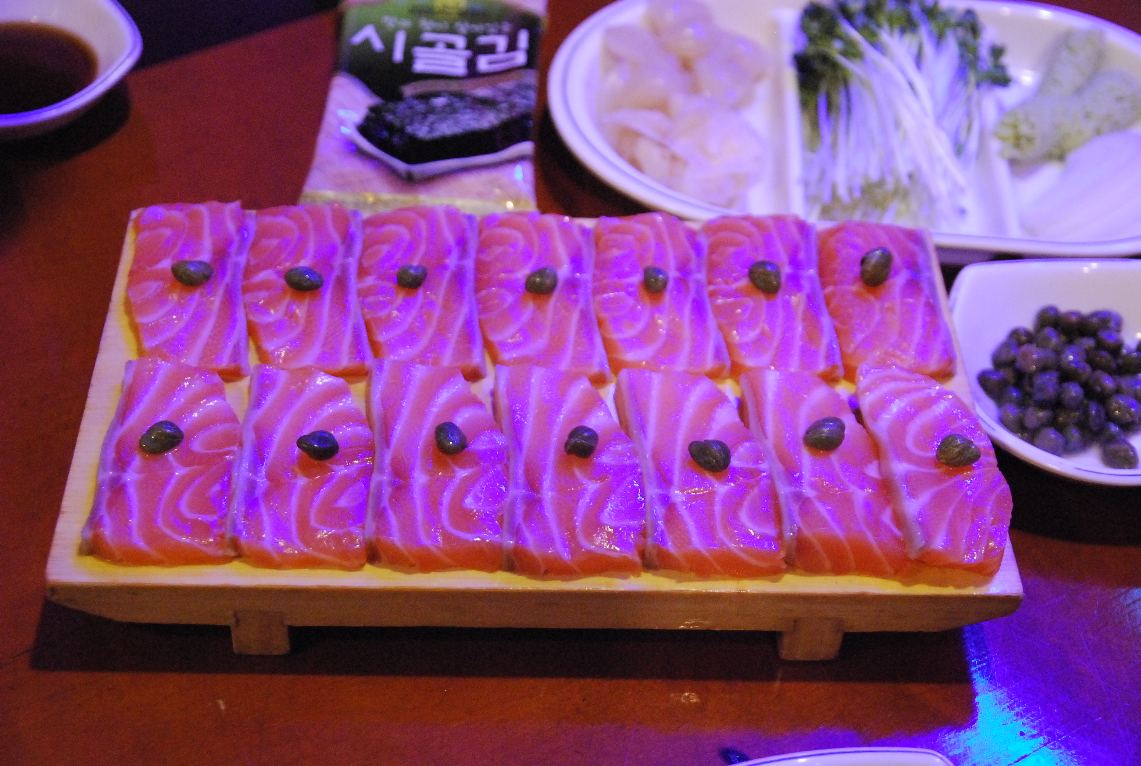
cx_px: 570
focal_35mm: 57
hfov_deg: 35.0
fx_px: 1810
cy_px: 383
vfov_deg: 23.9
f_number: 4
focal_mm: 38
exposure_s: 1/60
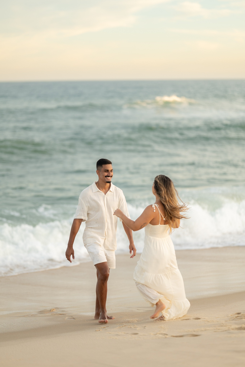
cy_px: 184
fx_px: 868
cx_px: 122
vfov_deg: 23.9
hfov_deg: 16.1
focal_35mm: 85
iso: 80
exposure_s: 1/640
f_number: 1.4
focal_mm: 85
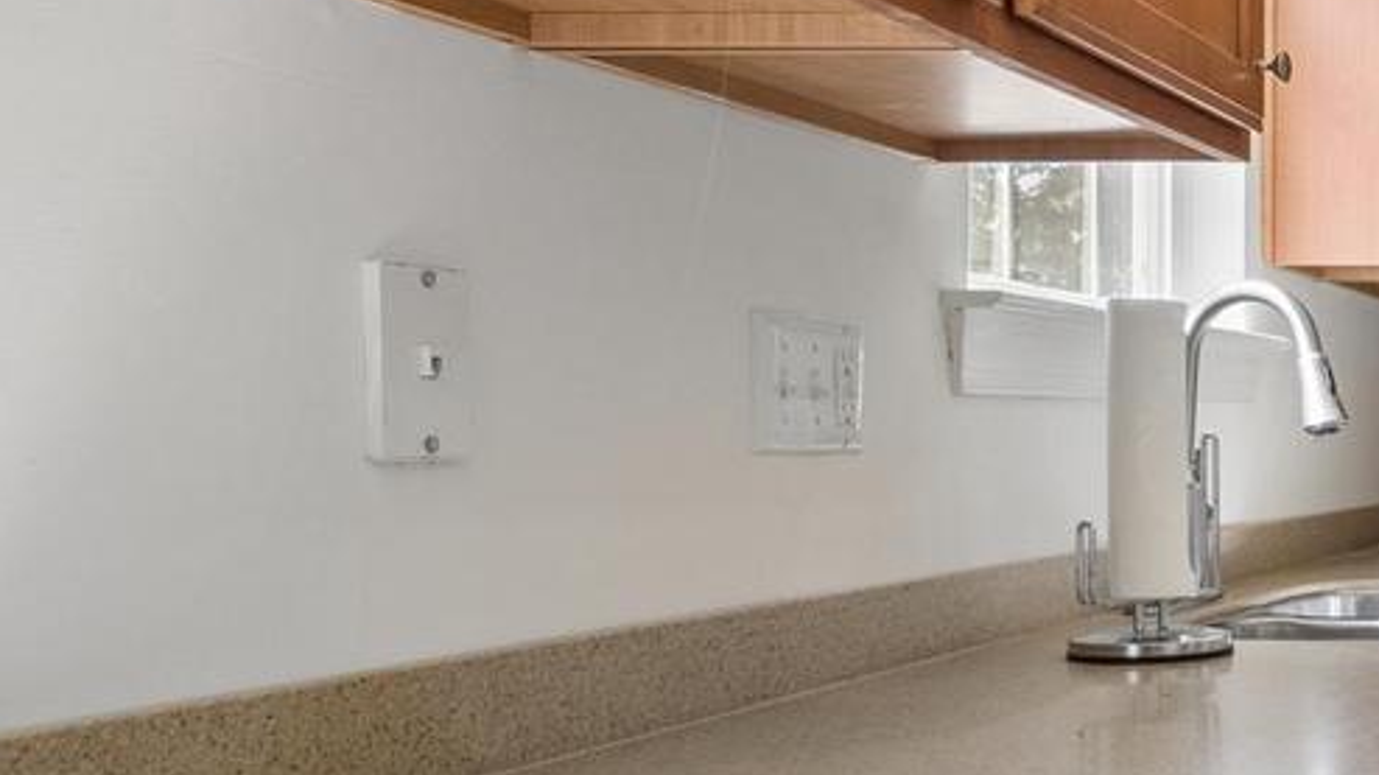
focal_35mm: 51
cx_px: 1871
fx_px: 1847
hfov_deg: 30.4
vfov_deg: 23.6
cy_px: 492
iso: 400
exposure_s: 1/40
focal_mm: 11
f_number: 8
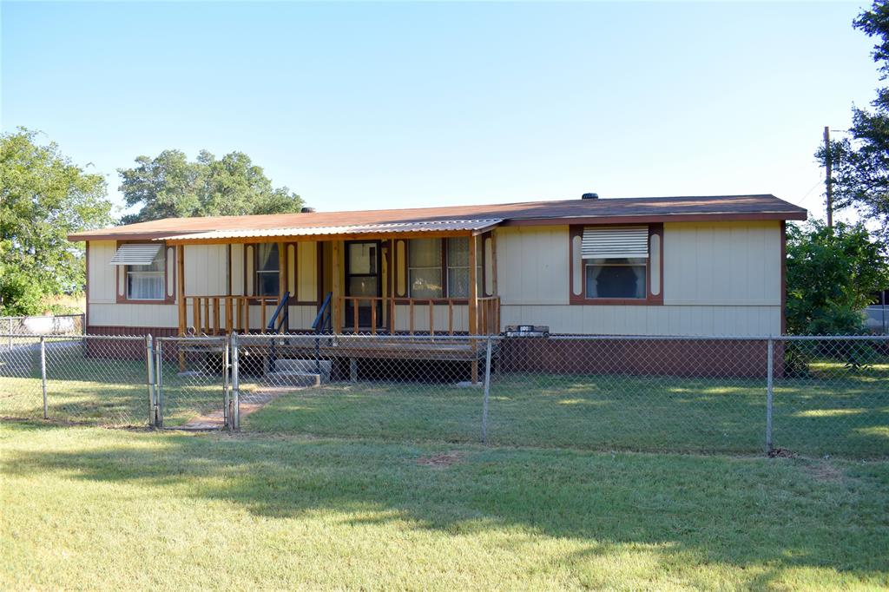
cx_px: 444
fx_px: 666
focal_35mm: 27
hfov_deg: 67.4
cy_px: 296
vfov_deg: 47.9
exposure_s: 1/250
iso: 200
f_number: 6.3
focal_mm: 18
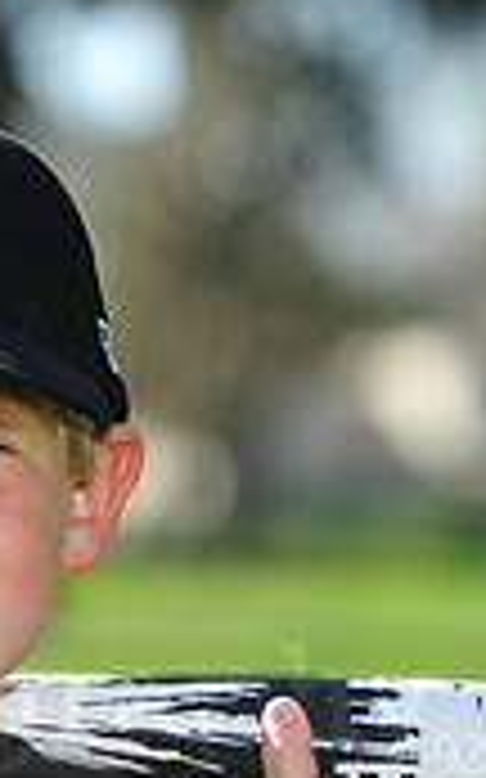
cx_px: -112
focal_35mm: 383
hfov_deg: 3.4
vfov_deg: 5.5
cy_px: 666
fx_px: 8123
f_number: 4.5
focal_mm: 112
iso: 200
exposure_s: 1/800
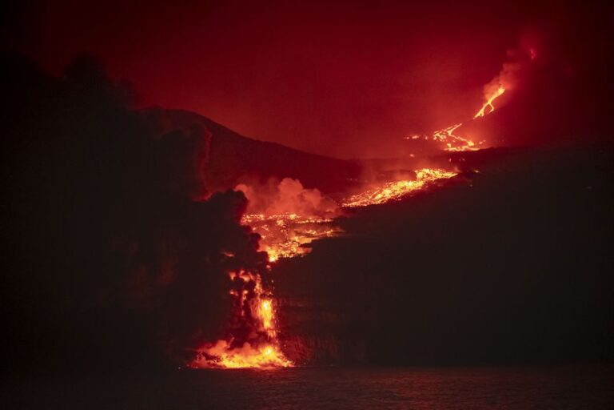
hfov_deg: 19.1
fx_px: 1825
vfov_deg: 12.8
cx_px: 307
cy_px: 205
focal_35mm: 107
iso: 3200
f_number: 2.8
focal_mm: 71.5
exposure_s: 1/6
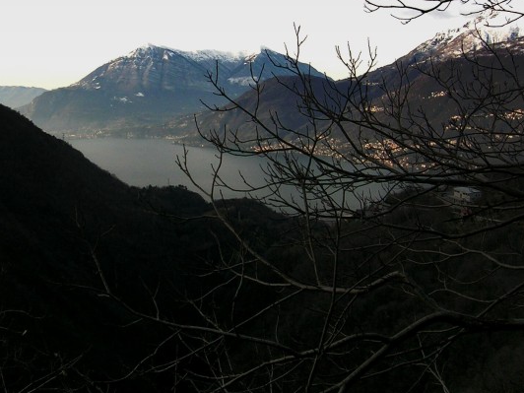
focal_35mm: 50
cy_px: 141
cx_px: 231
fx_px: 757
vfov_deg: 29.0
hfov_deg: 38.1
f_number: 4.8
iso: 50
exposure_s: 1/151
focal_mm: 5.4
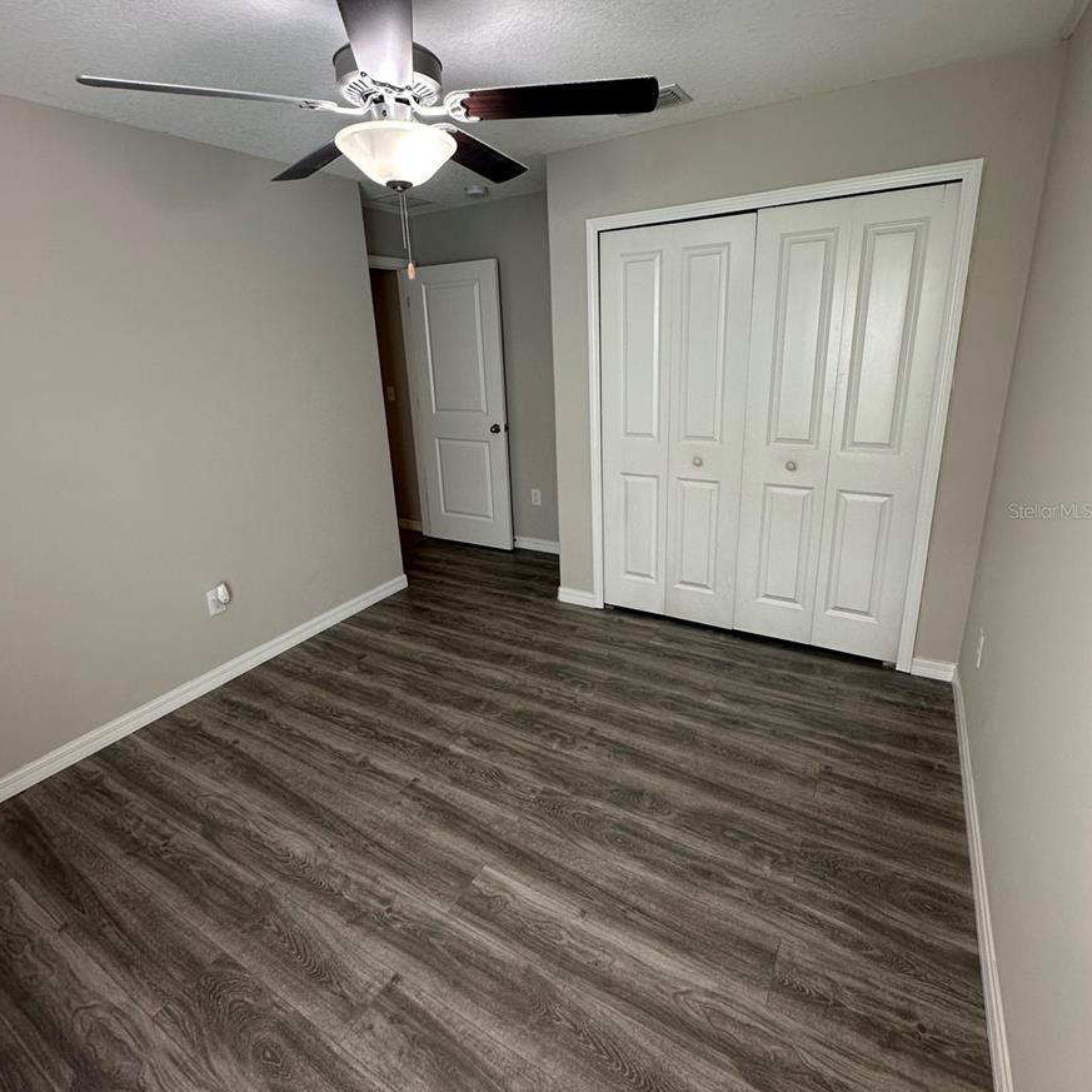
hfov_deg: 84.0
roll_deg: +2.9
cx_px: 534
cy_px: 510
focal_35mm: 17
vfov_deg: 83.9
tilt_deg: -15.2
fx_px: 607
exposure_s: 1/120
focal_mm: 2.22
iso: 160
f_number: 2.2
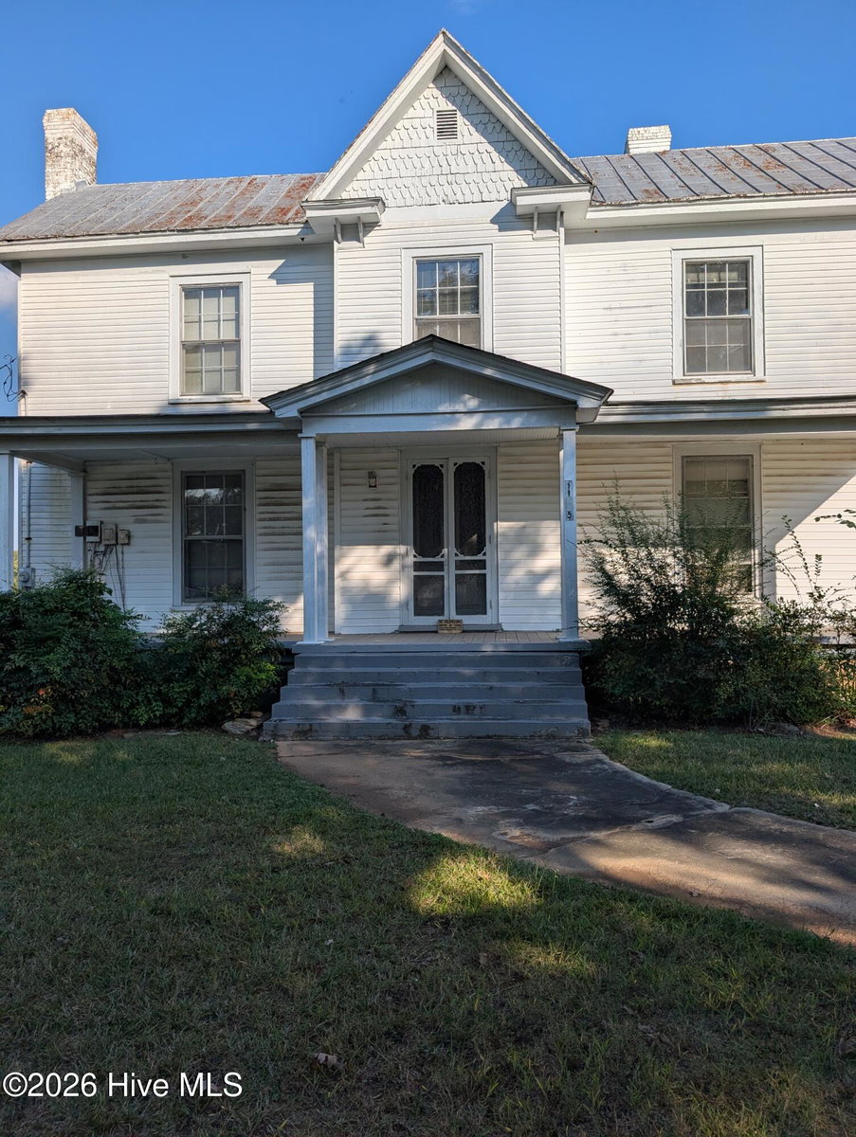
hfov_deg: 56.9
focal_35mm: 24
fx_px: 790
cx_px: 428
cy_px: 568
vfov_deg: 71.5
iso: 22
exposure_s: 1/1471
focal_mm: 6.9
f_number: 1.68
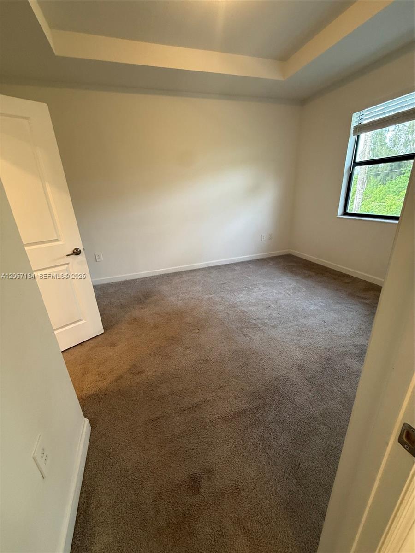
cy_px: 276
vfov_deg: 102.1
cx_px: 208
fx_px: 224
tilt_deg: -19.6
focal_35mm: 14
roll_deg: +2.6
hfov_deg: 85.7
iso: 200
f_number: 2.2
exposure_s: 1/60
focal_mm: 2.22
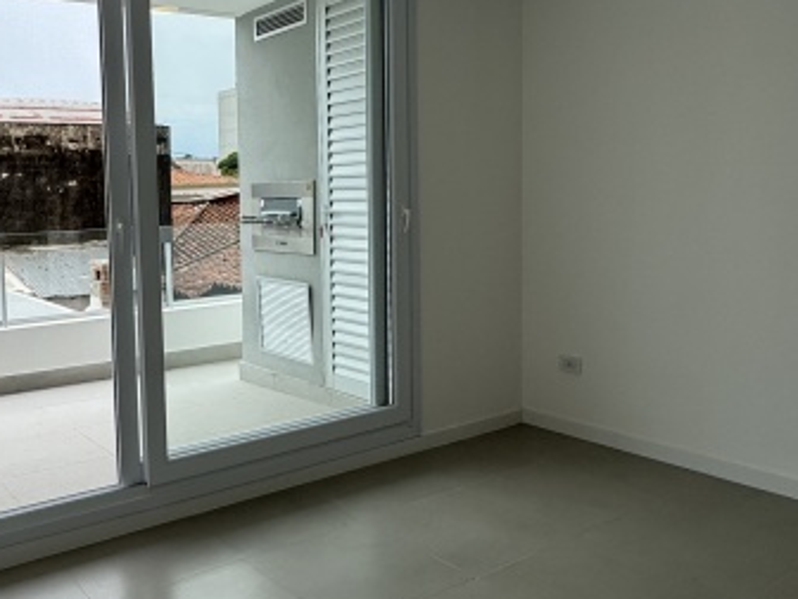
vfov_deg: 54.7
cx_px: 223
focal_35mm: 25
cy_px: 257
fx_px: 576
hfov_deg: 66.1
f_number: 2.2
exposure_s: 1/921
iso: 50
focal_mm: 2.22
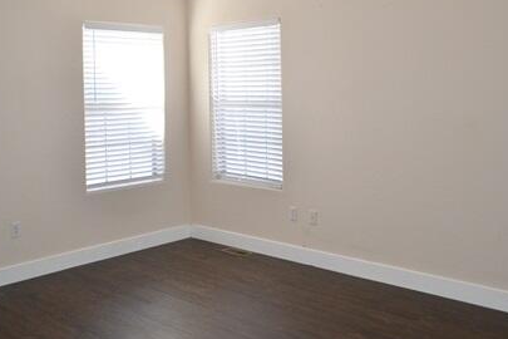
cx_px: 237
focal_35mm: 40
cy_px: 100
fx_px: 564
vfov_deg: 33.0
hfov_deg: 48.4
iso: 320
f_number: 4
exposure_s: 1/125
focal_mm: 18
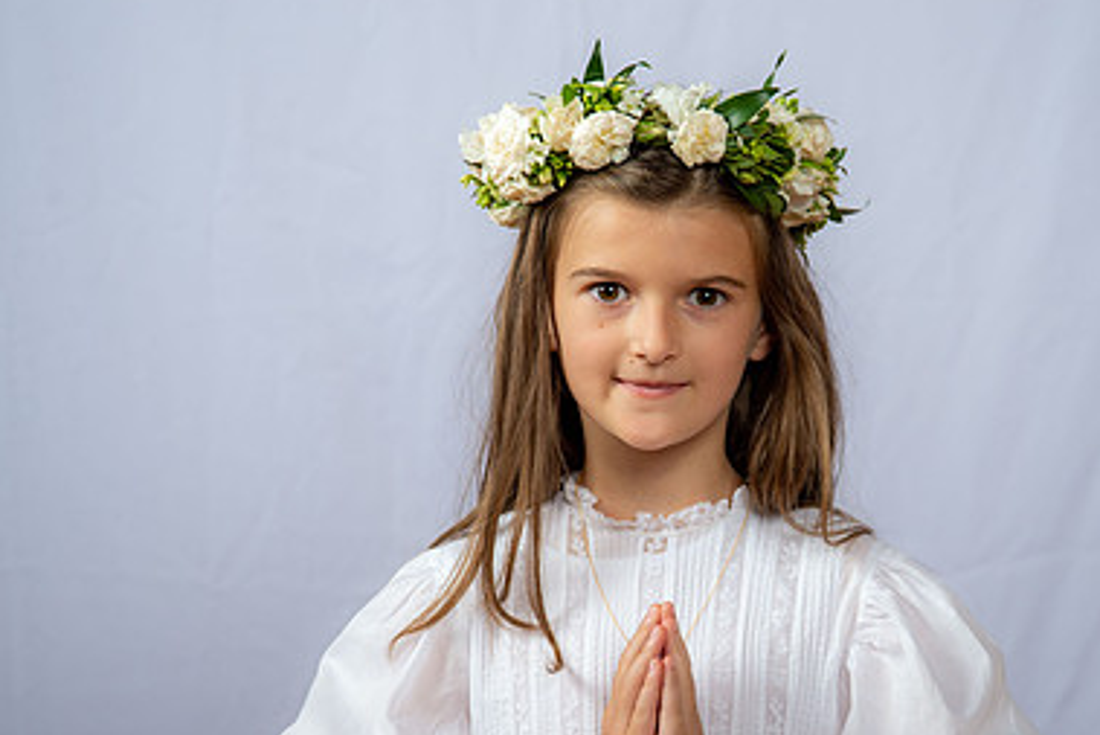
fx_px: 3271
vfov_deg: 12.8
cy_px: 540
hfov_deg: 19.1
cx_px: 673
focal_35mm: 107
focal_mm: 70
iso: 250
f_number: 6.3
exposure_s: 1/200
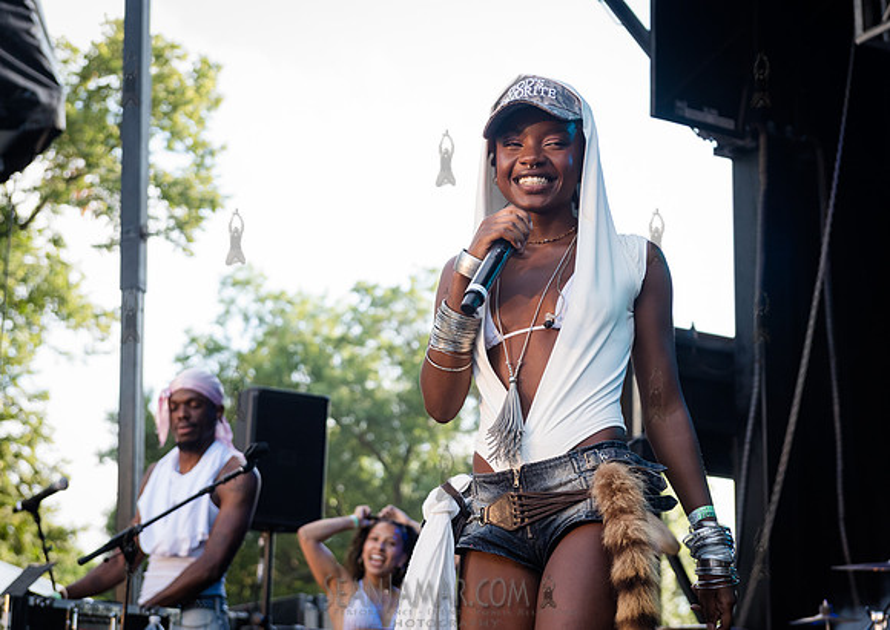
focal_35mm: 72
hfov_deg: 27.5
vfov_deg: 19.7
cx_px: 438
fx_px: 1817
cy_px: 281
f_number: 4
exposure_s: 1/800
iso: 1000
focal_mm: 62
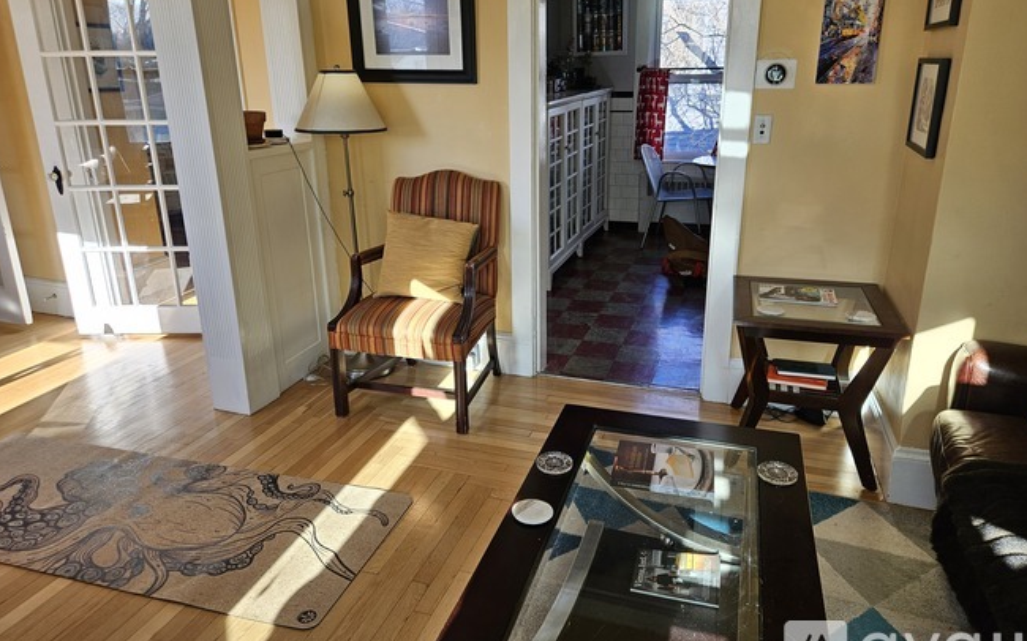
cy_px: 289
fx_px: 700
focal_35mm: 25
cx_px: 513
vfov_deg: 49.2
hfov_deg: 72.6
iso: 40
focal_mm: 5.4
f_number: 1.8
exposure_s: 1/120
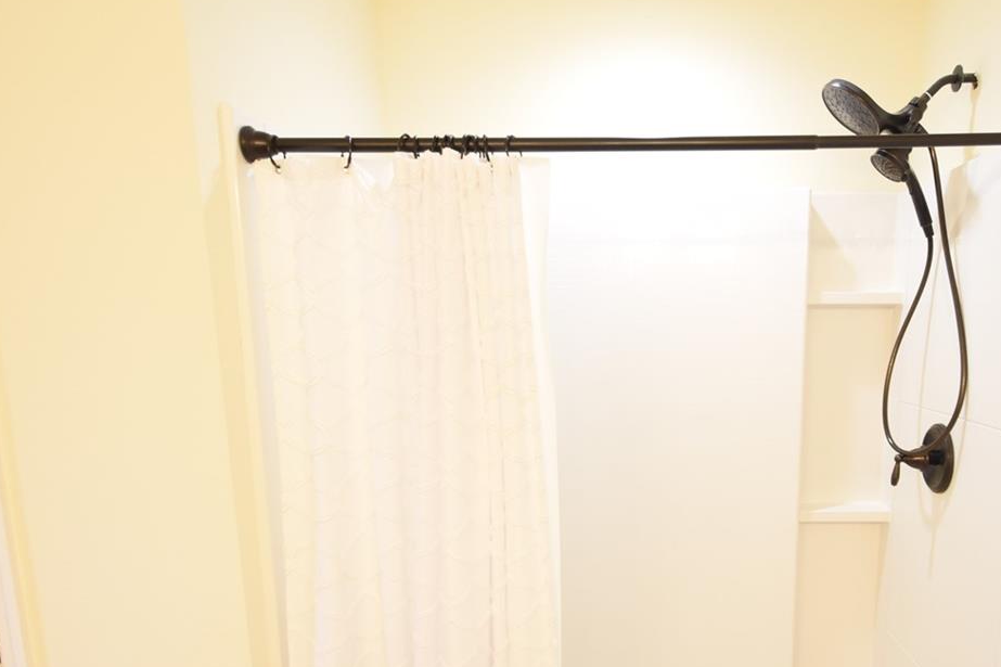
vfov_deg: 48.5
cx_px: 653
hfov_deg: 67.8
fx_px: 723
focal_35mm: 26
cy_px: 460
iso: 1100
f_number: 3.5
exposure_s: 1/60
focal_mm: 10
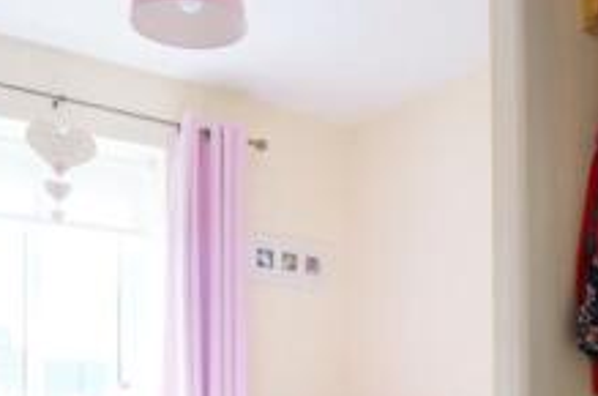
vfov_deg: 27.7
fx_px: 746
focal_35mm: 45
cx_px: 380
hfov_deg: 43.3
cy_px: 412
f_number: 4
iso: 160
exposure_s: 1/60
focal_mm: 10
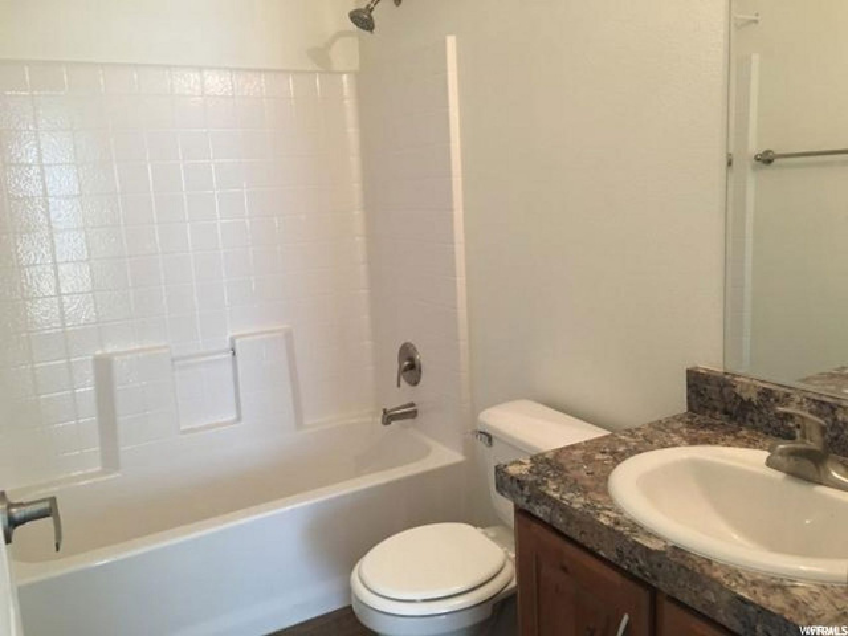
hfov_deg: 61.7
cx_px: 424
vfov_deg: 48.2
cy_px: 318
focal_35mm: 29
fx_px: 710
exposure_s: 1/15
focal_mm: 4.15
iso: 80
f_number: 2.2
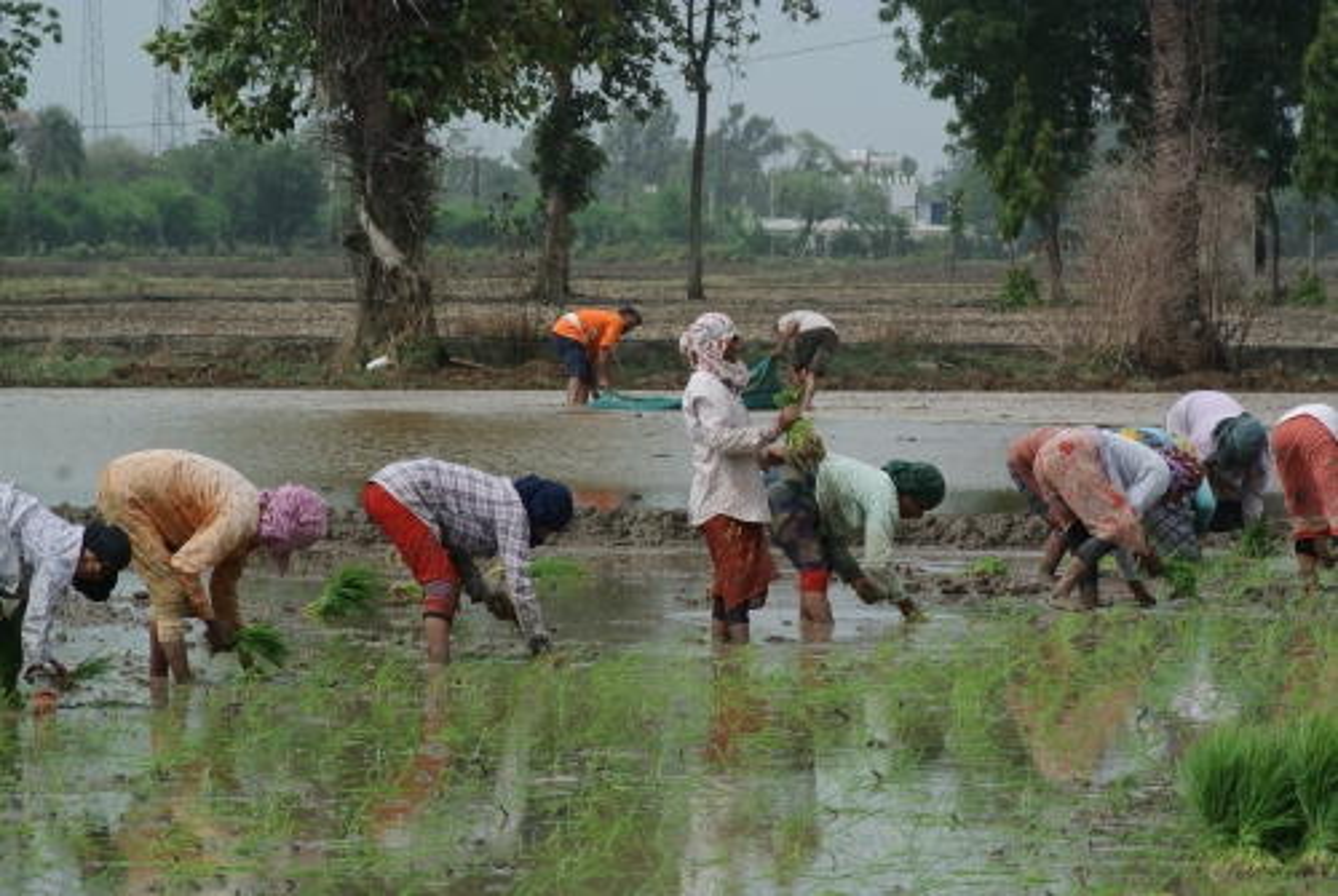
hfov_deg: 9.0
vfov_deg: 6.0
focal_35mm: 229
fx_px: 8524
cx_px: 669
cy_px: 448
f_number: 8
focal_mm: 85
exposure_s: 1/2000
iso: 450
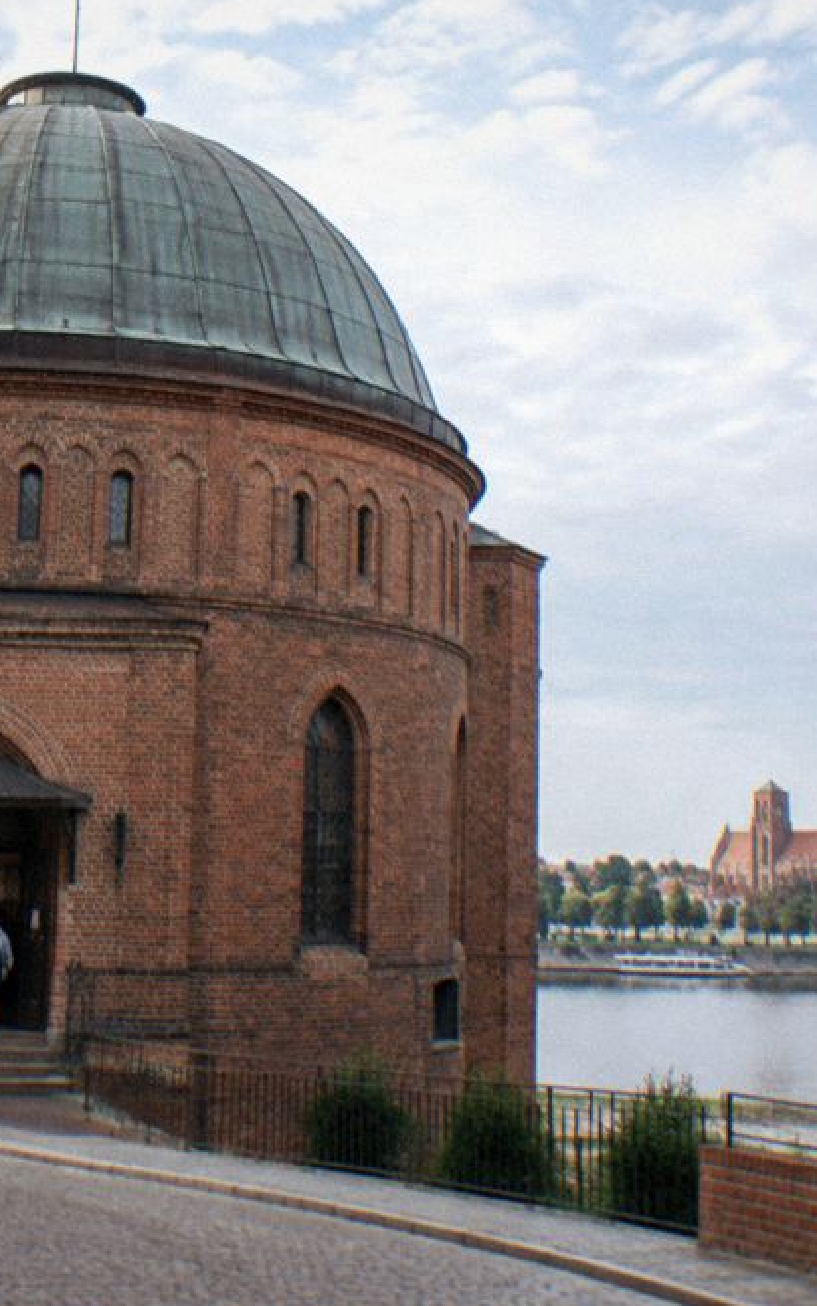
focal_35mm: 54
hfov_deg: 23.8
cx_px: 247
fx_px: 1922
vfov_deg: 37.5
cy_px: 653
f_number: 9
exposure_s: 1/400
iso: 500
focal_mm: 35
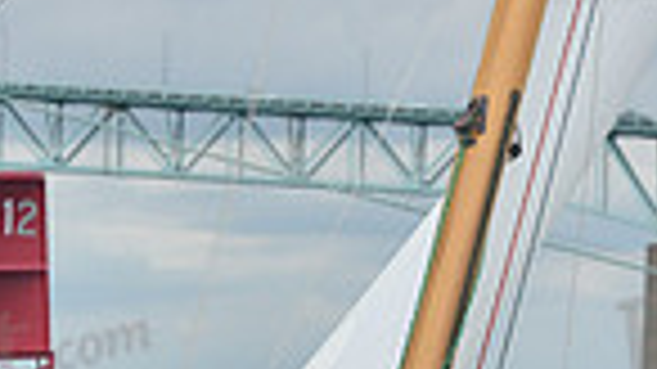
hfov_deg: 4.5
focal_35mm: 482
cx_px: 387
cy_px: 569
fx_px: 8394
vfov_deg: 2.5
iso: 250
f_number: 7.1
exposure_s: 1/1000
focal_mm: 116
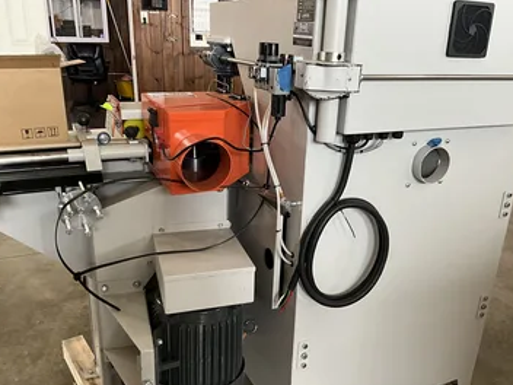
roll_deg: -2.9
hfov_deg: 55.3
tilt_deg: -23.0
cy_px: 217
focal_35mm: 33
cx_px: 275
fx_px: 489
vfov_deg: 42.9
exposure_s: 1/60
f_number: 1.8
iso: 125
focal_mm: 3
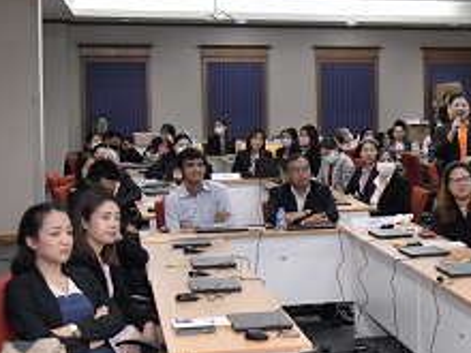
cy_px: 126
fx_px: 1143
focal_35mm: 84
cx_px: 599
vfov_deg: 17.5
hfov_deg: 21.3
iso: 1600
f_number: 4.5
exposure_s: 1/100
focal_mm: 32
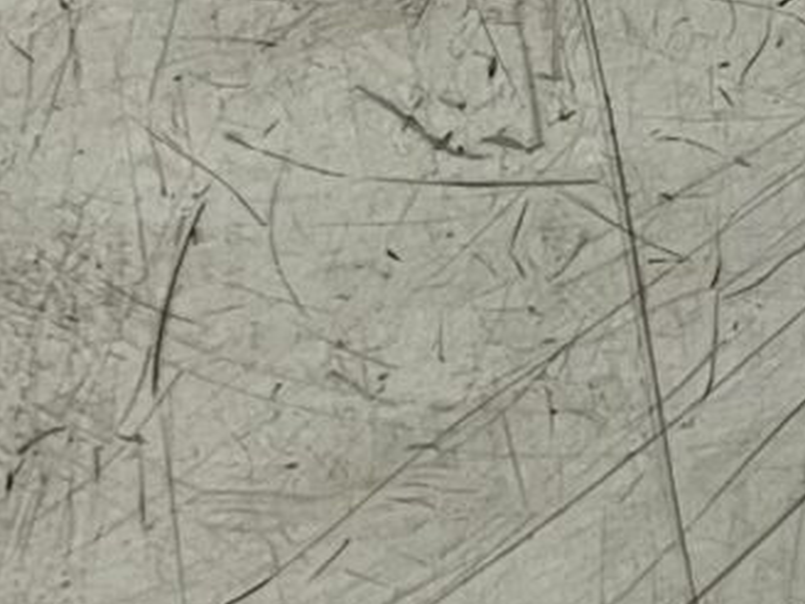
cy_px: 147
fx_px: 4721
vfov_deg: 7.3
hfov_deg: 9.7
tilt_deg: -62.1
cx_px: 682
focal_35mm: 203
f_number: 1.6
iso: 80
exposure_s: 1/50
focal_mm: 5.1
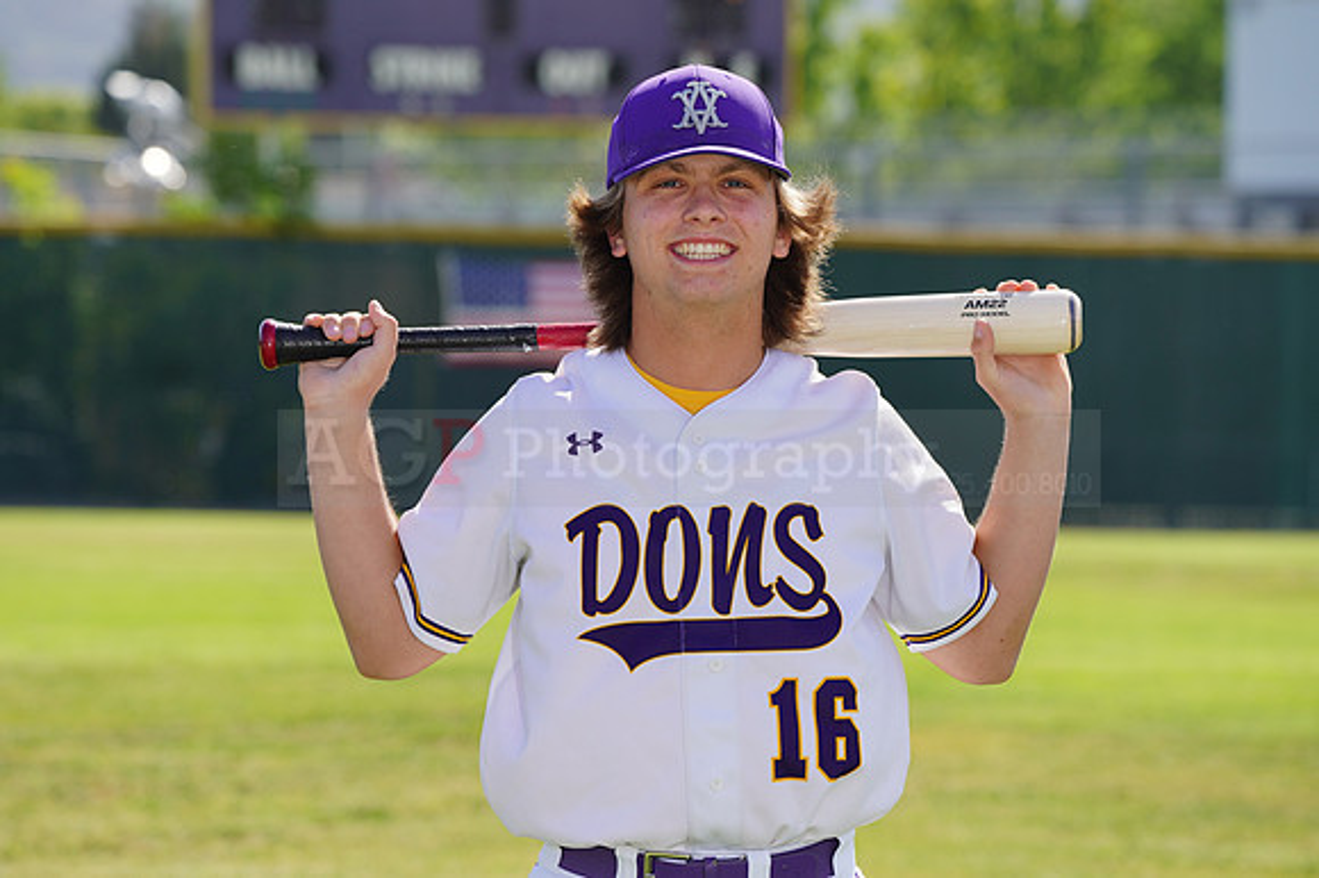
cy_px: 439
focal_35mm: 224
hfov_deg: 9.2
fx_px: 8202
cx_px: 660
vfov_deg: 6.1
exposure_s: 1/250
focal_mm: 224
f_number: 8
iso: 100
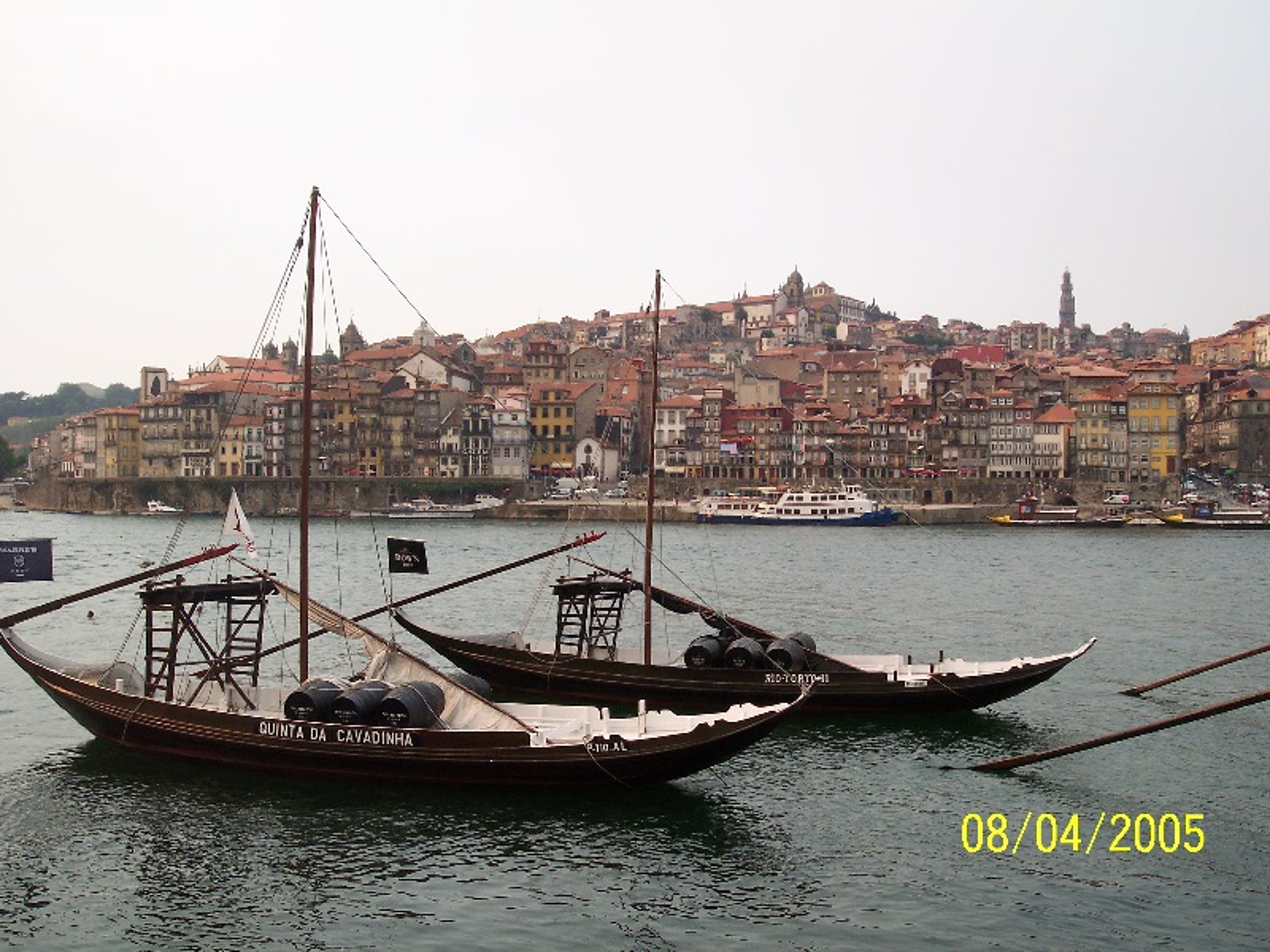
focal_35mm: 38
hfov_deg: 49.0
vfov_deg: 37.7
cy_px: 476
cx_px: 635
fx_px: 1394
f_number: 4.8
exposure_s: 1/350
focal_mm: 8
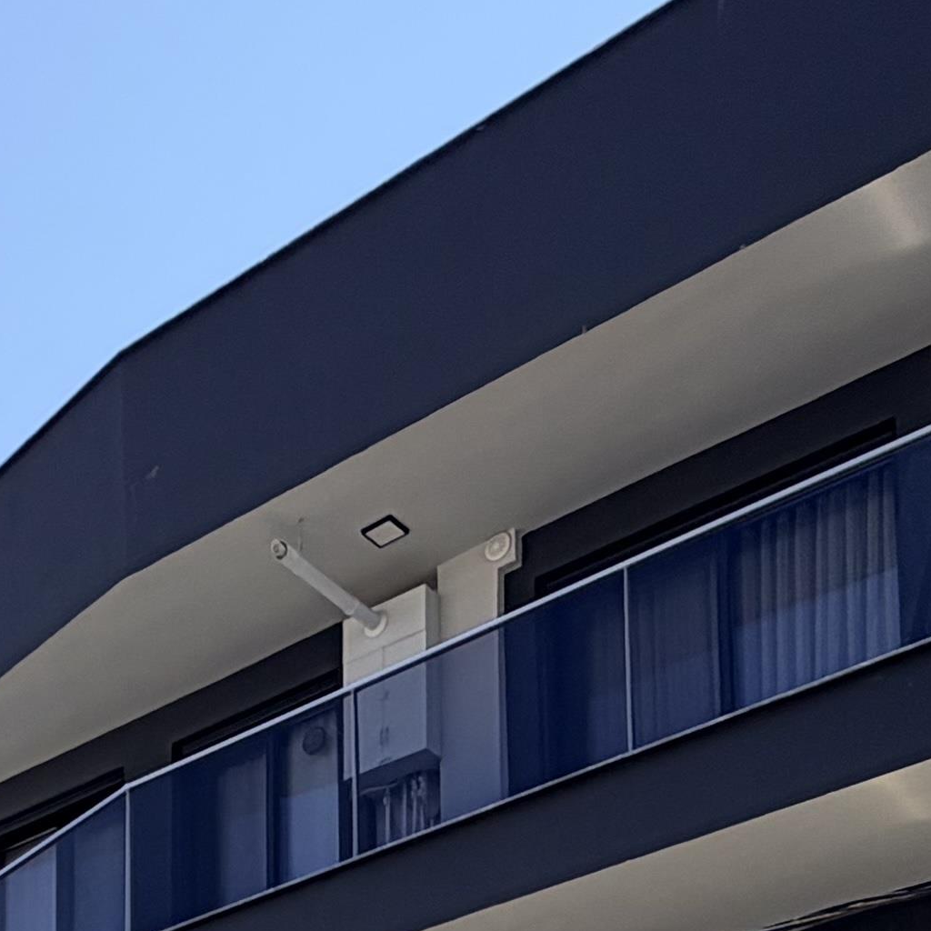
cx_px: -75
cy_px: 1611
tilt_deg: +5.8
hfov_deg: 23.6
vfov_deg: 19.6
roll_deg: -1.0
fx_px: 2100
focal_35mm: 69
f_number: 2.2
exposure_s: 1/779
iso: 20
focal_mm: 2.22
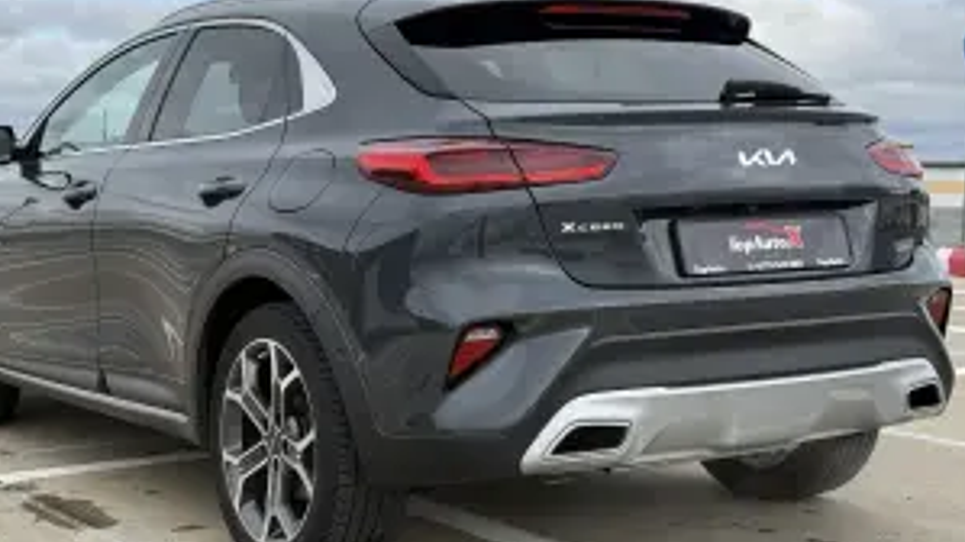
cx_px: 436
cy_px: 216
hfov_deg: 33.3
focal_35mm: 63
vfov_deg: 19.1
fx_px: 1612
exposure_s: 1/2273
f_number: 1.78
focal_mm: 6.76
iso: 100
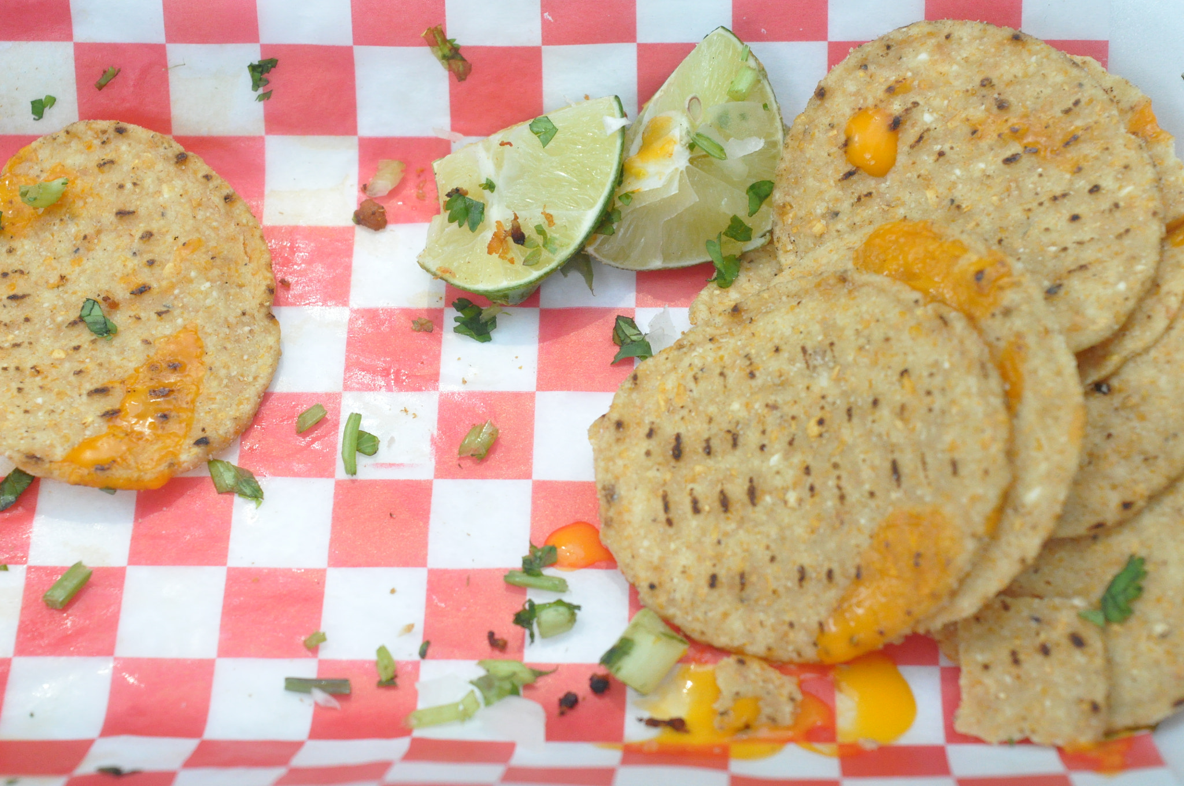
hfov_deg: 24.6
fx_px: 2710
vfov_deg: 16.5
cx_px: 592
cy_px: 393
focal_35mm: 82
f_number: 8
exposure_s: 1/500
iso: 2500
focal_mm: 55
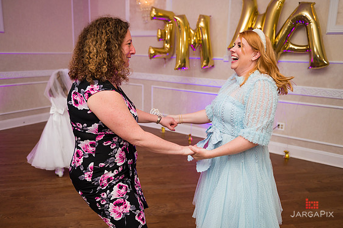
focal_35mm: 29
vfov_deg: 44.9
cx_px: 172
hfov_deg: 63.7
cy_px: 112
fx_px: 276
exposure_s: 1/200
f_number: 3.2
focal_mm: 28
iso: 1000
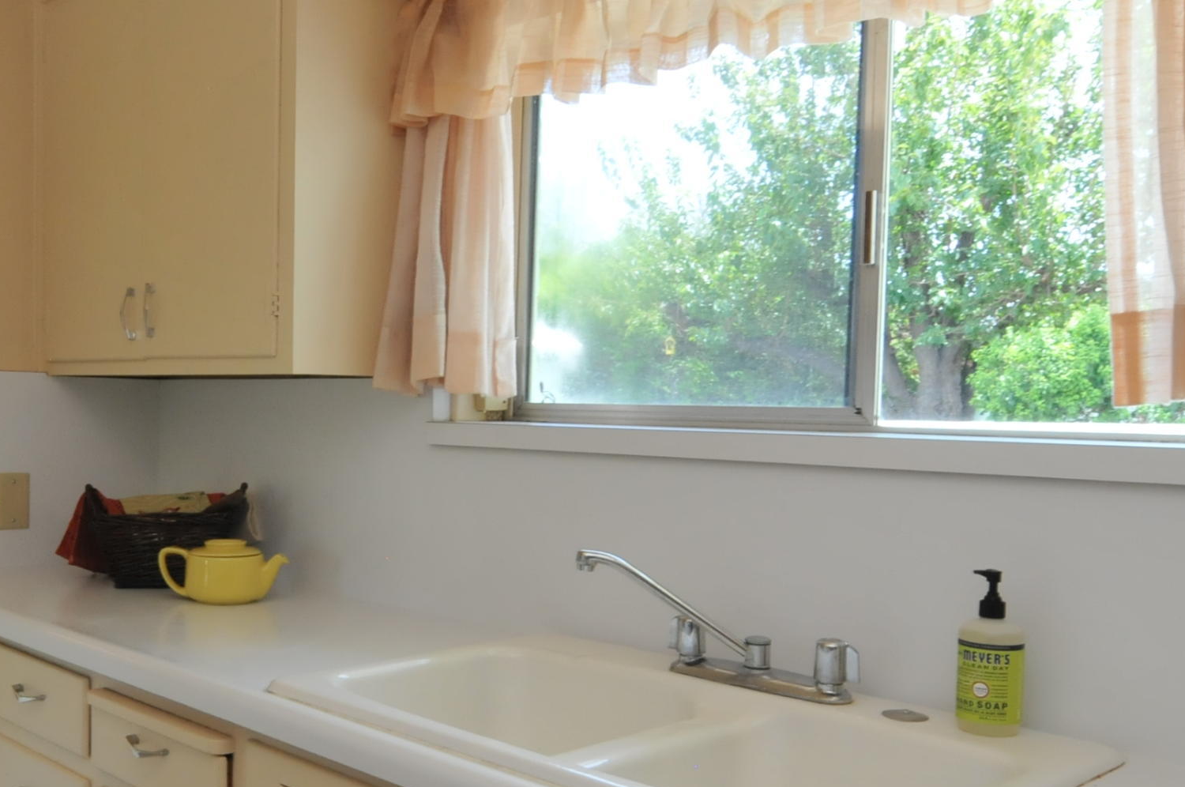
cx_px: 394
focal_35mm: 36
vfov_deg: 36.7
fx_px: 1183
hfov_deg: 52.2
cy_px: 446
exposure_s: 1/30
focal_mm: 12
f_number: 11
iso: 800
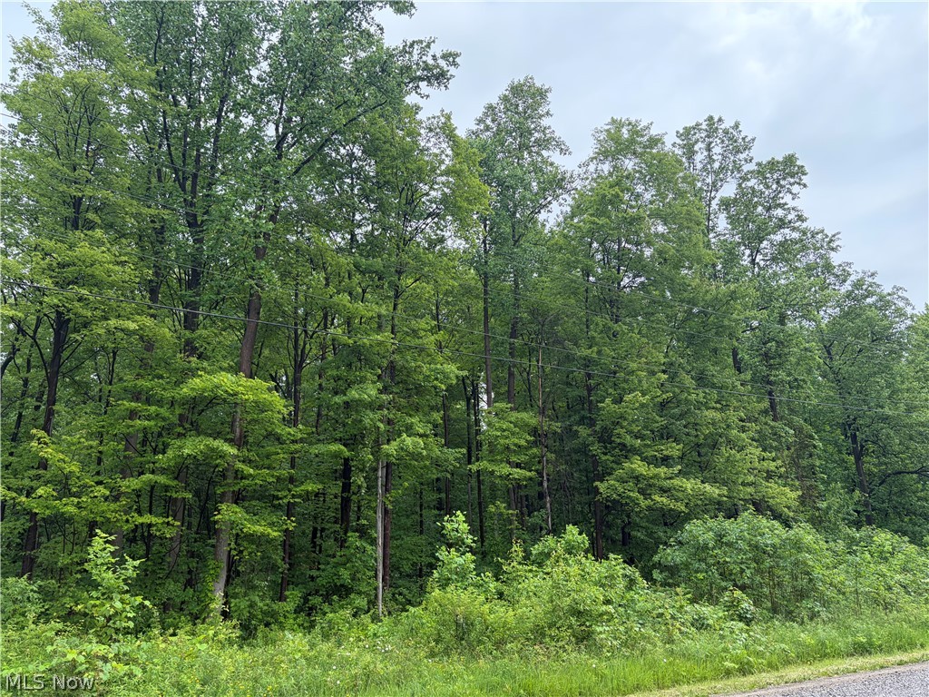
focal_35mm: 26
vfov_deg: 53.1
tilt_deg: +17.6
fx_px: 698
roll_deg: +2.9
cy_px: 348
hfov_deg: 67.3
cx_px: 464
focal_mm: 5.96
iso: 64
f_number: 1.6
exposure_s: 1/596
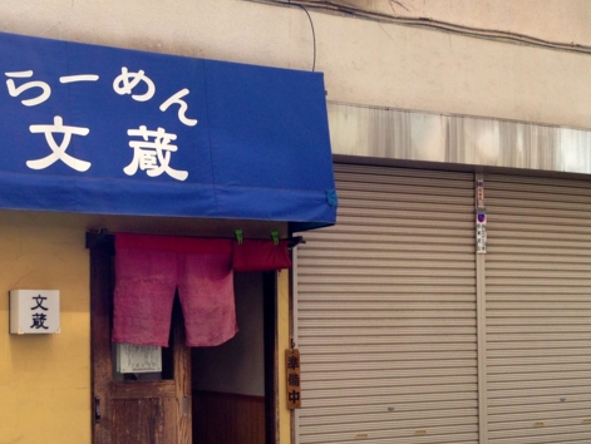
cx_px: 132
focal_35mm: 56
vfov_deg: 25.9
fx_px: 957
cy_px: 312
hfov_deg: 33.5
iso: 50
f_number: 2.4
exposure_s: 1/371
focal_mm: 4.12
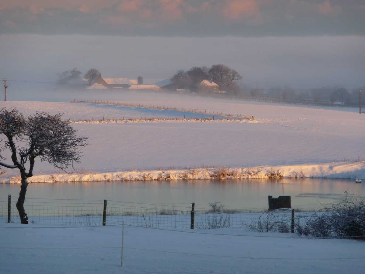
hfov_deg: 8.7
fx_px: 2404
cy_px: 137
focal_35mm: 228
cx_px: 182
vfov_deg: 6.5
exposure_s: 1/200
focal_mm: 39.2
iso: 100
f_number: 4.9
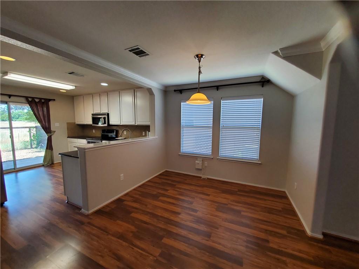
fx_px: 135
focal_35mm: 13
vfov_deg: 89.9
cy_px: 134
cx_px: 180
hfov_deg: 106.2
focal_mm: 1.8
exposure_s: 1/60
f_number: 2.2
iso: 160
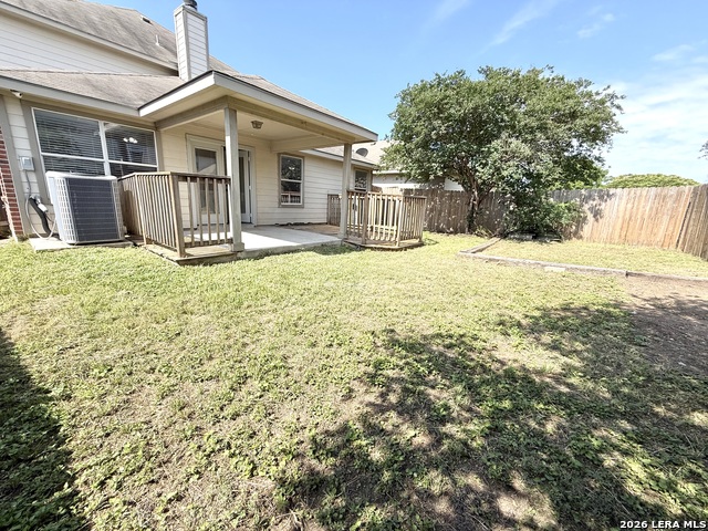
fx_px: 286
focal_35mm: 14
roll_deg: -3.3
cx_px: 354
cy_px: 266
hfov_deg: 102.1
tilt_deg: -12.1
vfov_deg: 85.7
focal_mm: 2.22
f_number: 2.2
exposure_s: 1/1125
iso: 50
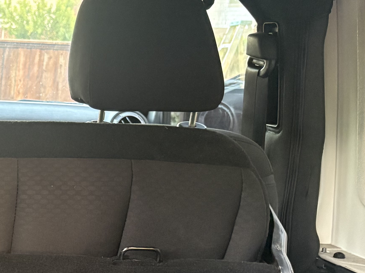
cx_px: -149
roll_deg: -2.4
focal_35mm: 86
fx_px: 907
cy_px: 242
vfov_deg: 16.9
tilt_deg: -13.1
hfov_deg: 20.2
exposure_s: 1/51
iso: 500
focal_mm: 5.96
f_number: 1.6
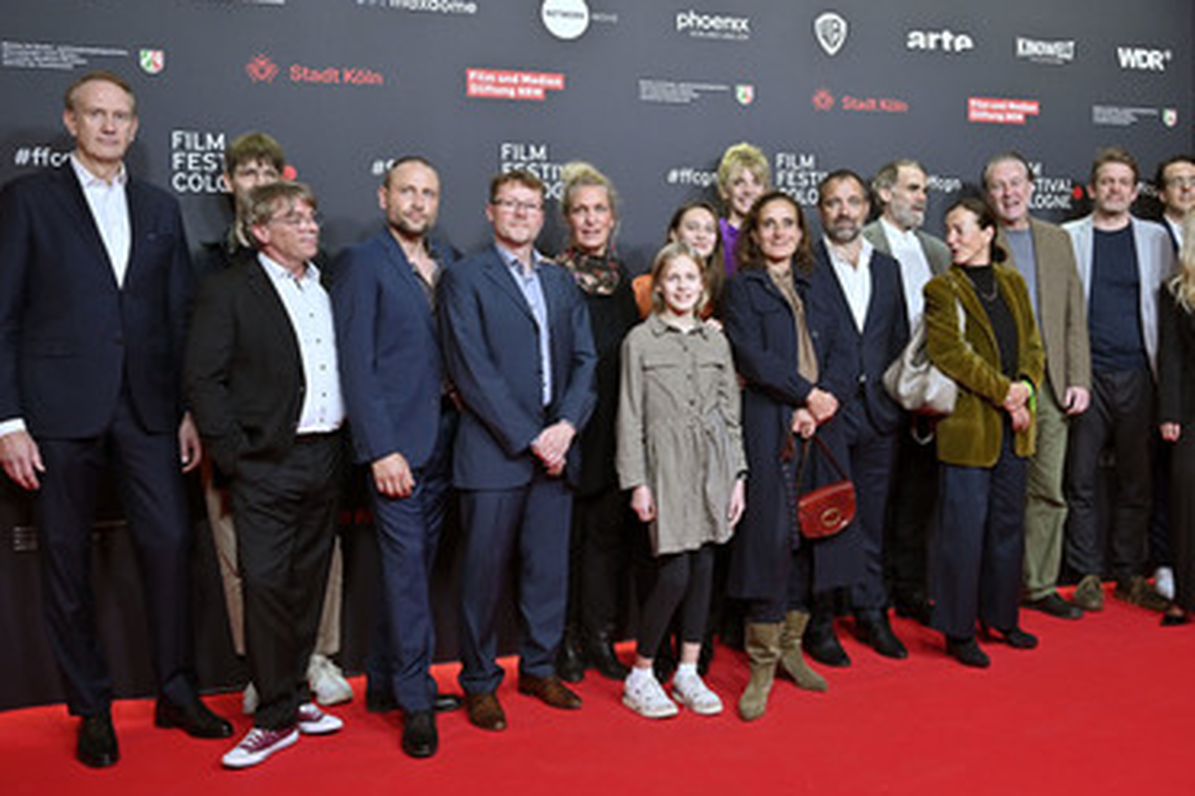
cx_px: 689
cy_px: 364
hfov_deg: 54.2
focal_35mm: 35
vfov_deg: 37.8
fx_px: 1161
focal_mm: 29
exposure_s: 1/200
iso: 800
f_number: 4.5
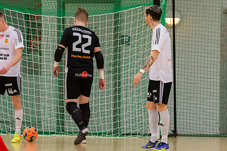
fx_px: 2295
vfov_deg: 3.8
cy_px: 59
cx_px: 81
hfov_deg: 5.7
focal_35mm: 364
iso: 4500
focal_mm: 240
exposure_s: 1/640
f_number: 5.6
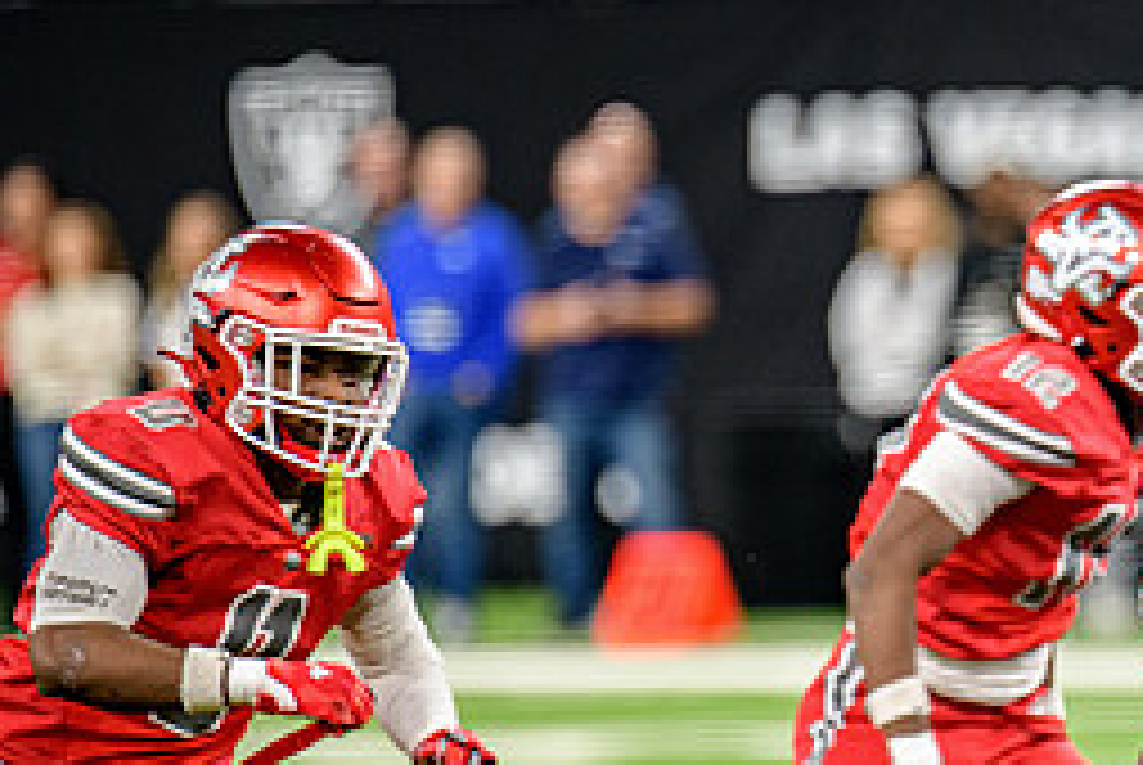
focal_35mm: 684
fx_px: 21742
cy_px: 619
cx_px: 1210
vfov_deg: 2.0
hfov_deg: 3.0
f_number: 2.8
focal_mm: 300
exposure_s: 1/400
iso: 1250
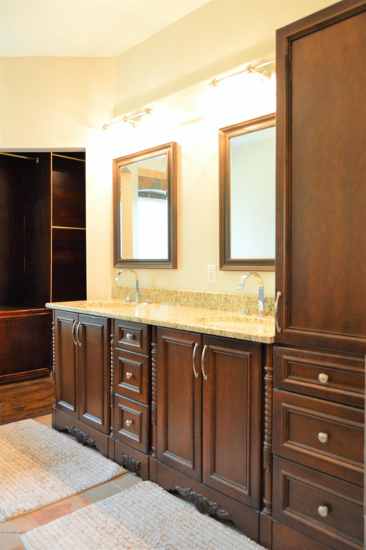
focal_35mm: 27
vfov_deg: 67.4
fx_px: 413
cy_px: 275
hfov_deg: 47.8
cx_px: 183
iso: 1600
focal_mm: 18
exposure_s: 1/60
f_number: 3.5
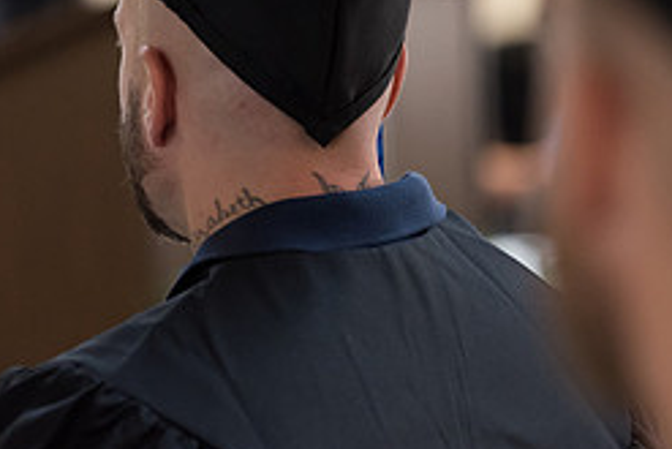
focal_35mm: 317
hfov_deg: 6.5
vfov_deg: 4.3
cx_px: 237
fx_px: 5921
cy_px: -31
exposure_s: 1/200
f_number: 2.8
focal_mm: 135
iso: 2500
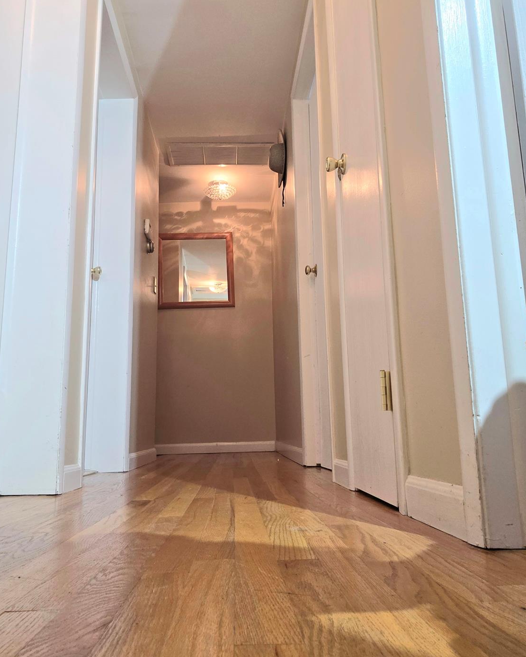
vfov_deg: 64.1
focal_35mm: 27
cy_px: 324
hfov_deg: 53.2
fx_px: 525
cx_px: 254
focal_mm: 3.3
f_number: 2.2
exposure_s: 1/60.2
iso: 250
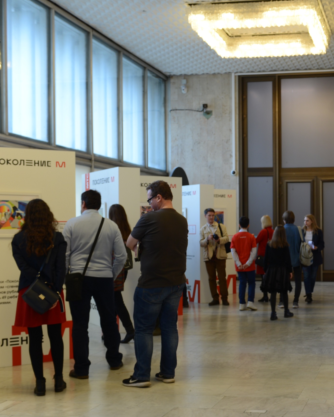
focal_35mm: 58
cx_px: 292
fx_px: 717
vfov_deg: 32.4
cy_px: 243
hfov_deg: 25.5
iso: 320
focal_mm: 34
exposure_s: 1/80
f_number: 3.5
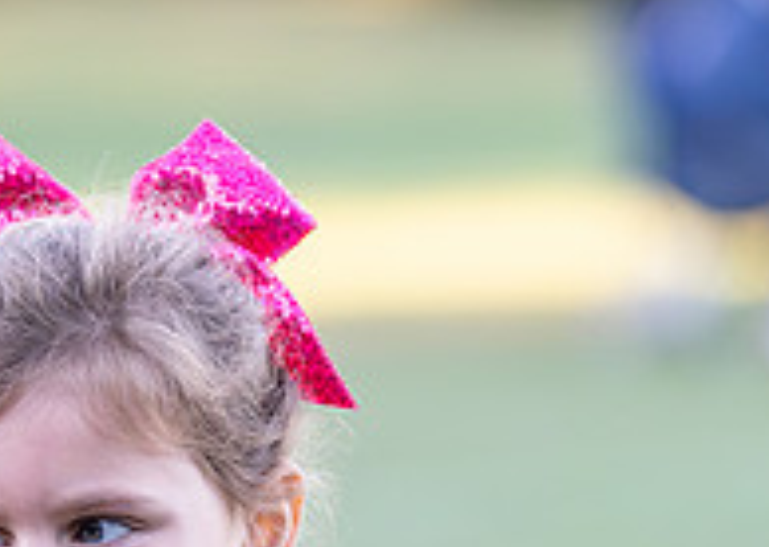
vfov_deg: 2.3
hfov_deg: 3.2
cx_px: 272
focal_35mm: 637
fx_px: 13893
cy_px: 829
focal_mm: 139
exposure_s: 1/1600
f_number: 2.8
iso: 1600
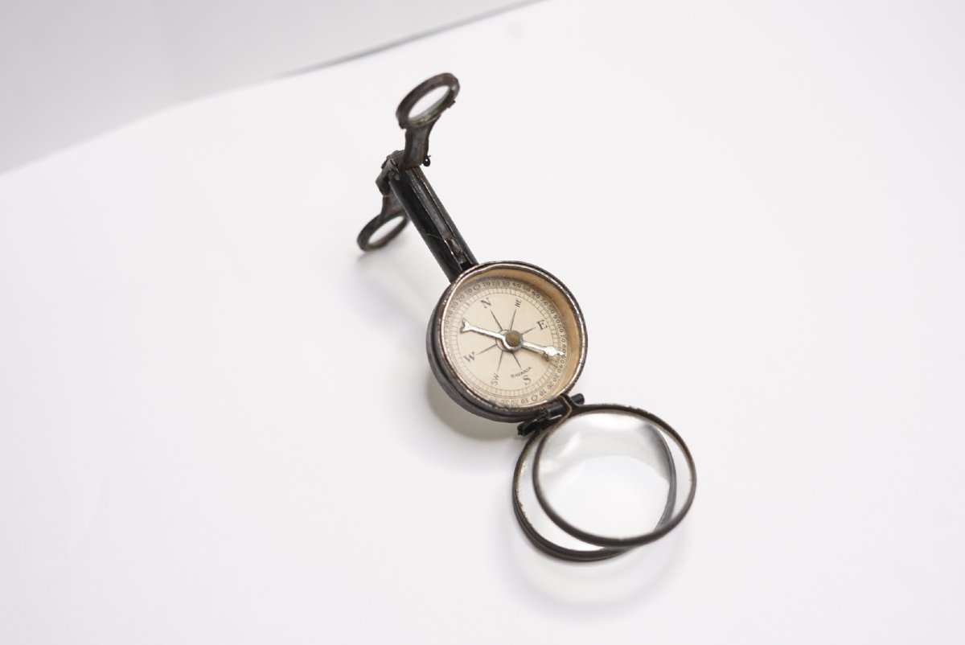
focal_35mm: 50
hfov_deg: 39.6
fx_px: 1341
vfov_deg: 27.0
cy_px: 322
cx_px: 482
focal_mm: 50
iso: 100
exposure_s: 1/30
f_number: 3.5
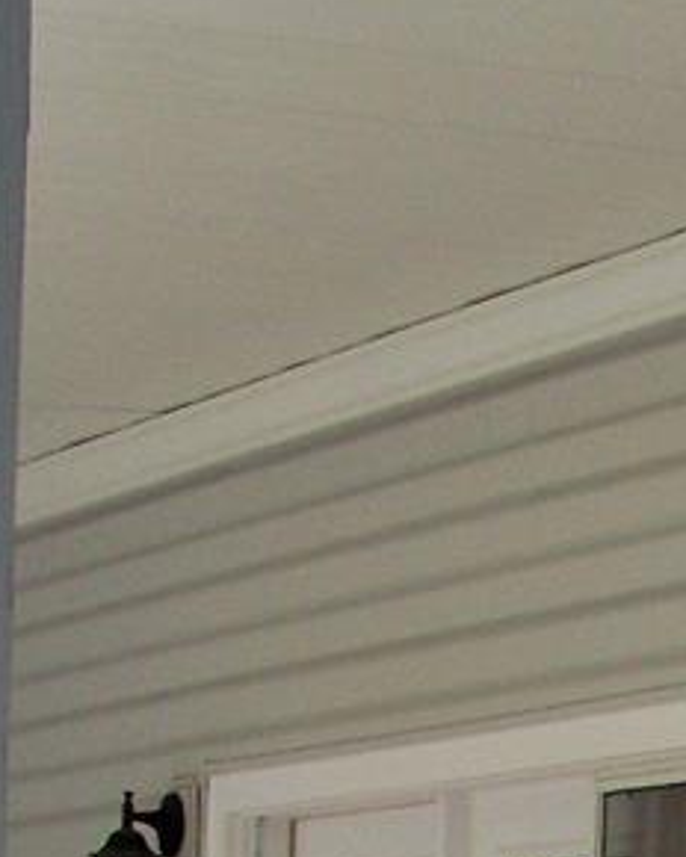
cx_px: 973
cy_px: 1418
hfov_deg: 8.5
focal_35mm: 178
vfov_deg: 10.4
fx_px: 4517
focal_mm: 5.85
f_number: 2.8
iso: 100
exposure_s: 1/100
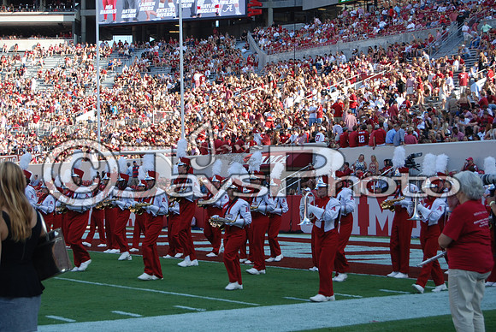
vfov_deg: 18.2
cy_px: 166
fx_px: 1034
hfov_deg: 27.0
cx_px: 248
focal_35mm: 75
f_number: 5.6
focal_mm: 50
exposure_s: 1/125
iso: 110
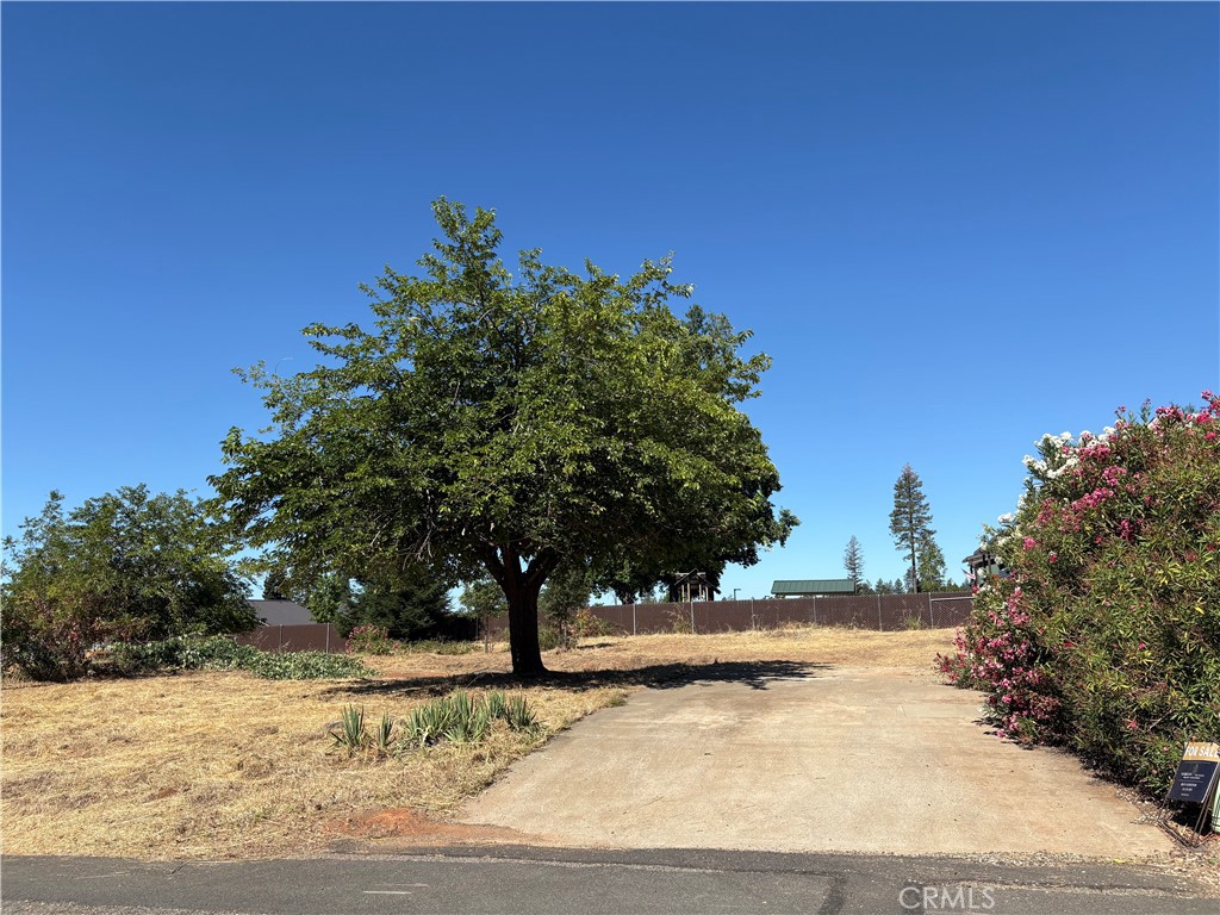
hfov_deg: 67.3
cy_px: 458
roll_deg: +1.3
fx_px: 916
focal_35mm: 26
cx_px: 610
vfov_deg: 53.1
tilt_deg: +10.2
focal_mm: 5.96
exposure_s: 1/3279
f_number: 1.6
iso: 50
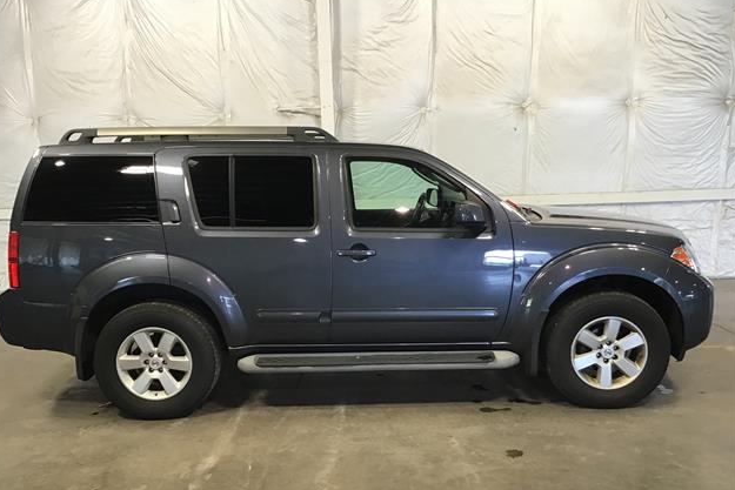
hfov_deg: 57.2
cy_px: 267
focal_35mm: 33
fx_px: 674
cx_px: 362
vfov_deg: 40.0
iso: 64
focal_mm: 3.3
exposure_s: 1/30
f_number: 2.4
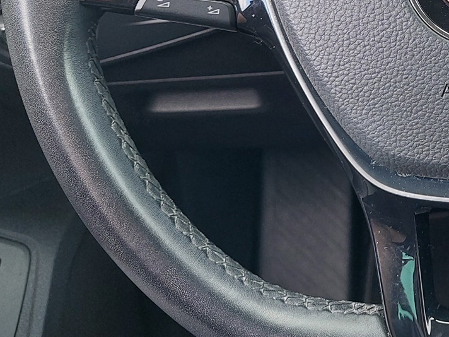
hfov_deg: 26.0
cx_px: 516
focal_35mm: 68
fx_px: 882
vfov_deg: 20.4
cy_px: -54
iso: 40
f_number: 1.8
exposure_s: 1/50
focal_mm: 5.23
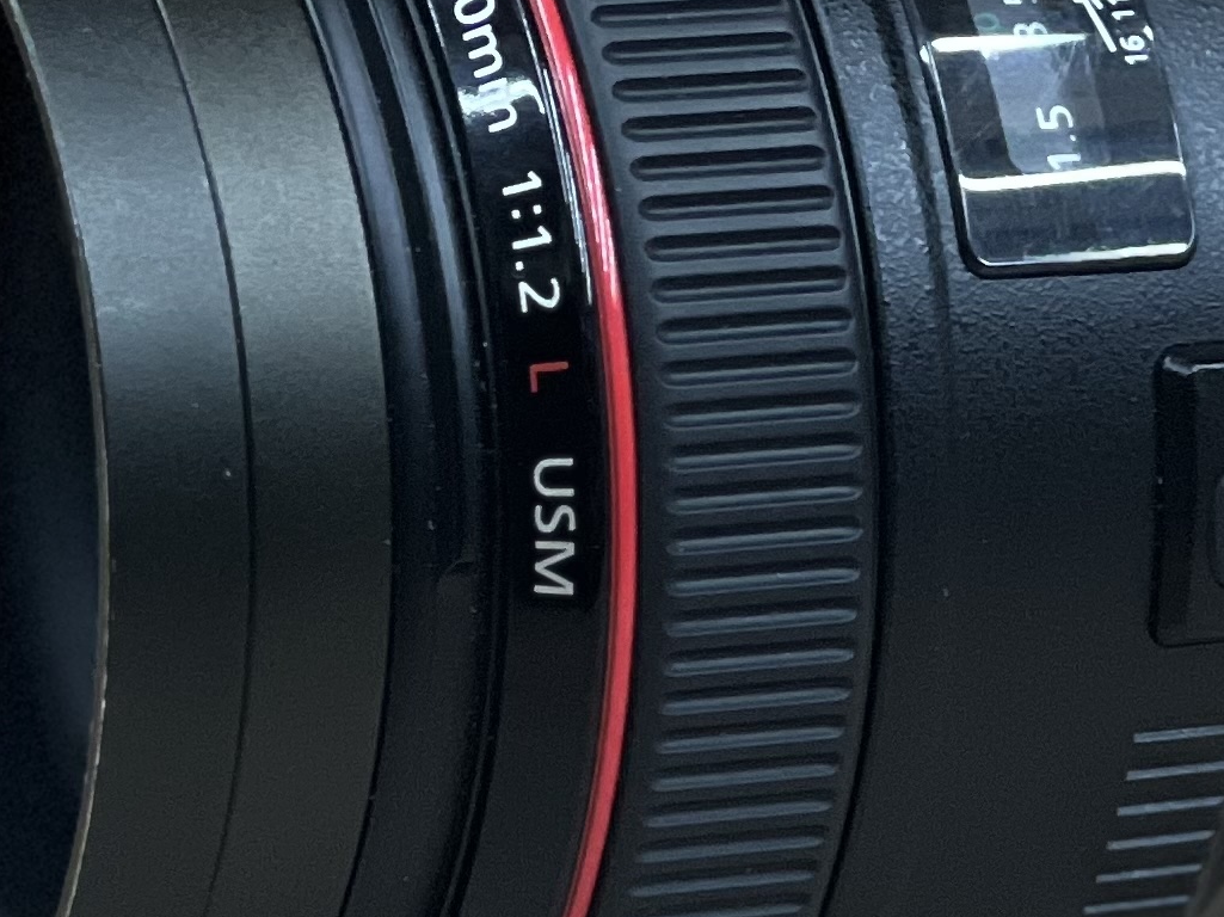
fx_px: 10710
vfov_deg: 4.9
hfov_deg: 6.5
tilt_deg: -13.6
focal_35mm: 303
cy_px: 266
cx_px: 547
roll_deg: +0.3
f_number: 2.8
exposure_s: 1/33
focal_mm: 9
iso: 200
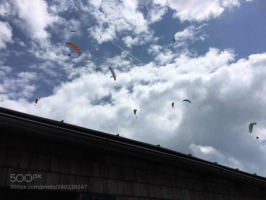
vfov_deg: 48.2
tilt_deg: +35.0
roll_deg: +7.1
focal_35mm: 29
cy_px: 100
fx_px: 223
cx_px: 133
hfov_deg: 61.7
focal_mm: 4.15
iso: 25
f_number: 2.2
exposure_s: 1/5495
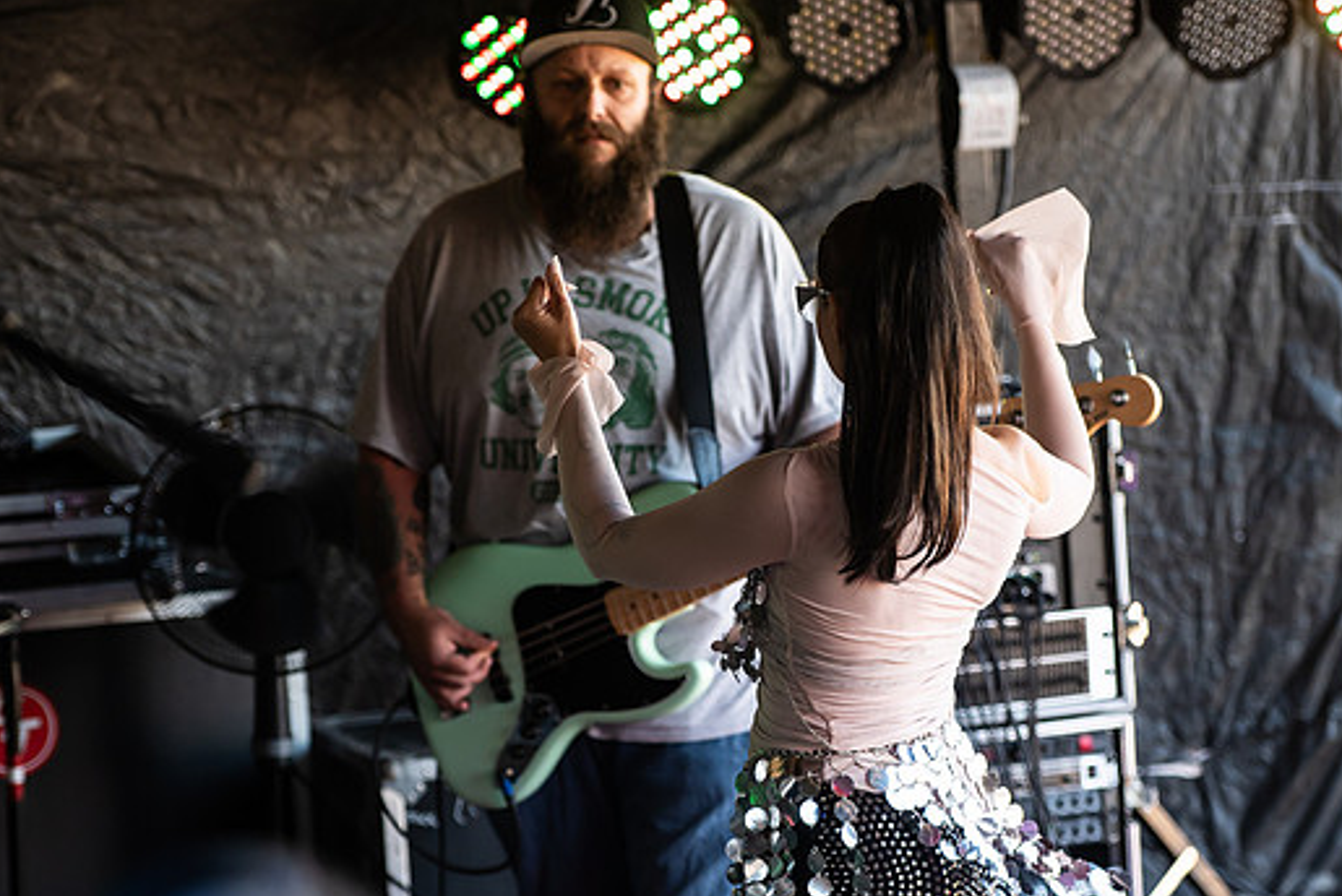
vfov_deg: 9.5
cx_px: 733
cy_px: 598
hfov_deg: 14.2
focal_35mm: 144
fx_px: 5371
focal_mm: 95
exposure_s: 1/800
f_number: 2.8
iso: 500
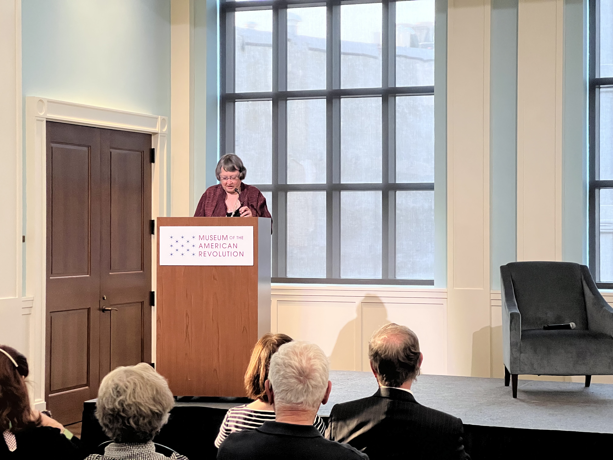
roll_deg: +0.4
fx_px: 1364
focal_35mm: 77
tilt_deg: +1.2
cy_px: 230
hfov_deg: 25.3
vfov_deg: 19.1
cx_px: 306
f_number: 2.8
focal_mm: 9
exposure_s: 1/60
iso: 640
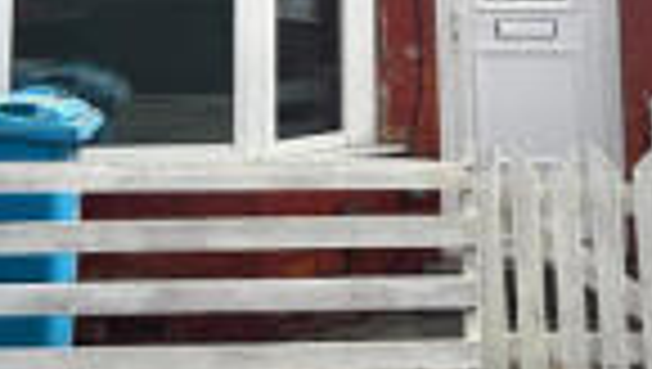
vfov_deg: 10.5
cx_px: 330
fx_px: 1818
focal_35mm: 105
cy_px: -403
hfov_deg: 20.3
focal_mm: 6.86
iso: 80
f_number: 1.78
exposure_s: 1/2660
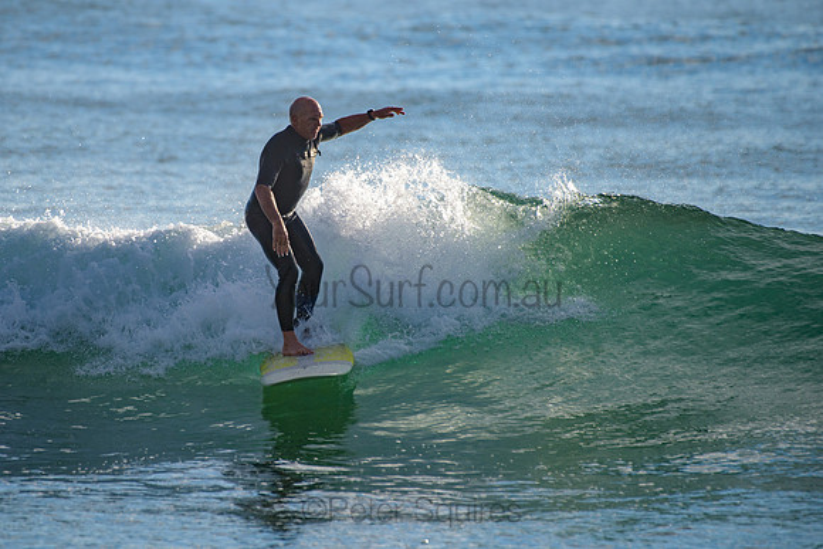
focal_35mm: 612
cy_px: 213
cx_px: 319
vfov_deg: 2.2
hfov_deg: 3.4
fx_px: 14002
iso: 200
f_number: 5.6
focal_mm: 500
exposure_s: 1/2000
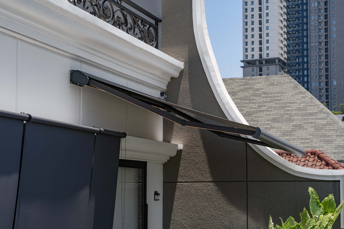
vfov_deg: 19.5
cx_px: 172
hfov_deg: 28.8
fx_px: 669
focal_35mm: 70
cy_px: 114
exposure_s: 1/320
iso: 200
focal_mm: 70
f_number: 13
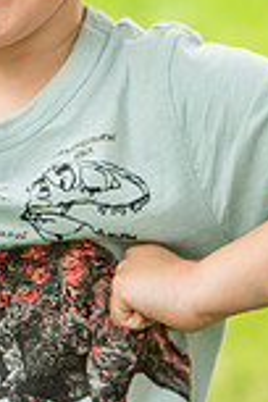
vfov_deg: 5.2
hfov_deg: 3.5
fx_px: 4444
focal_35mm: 398
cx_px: -16
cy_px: -68
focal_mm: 135
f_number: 5
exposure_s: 1/500
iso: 640
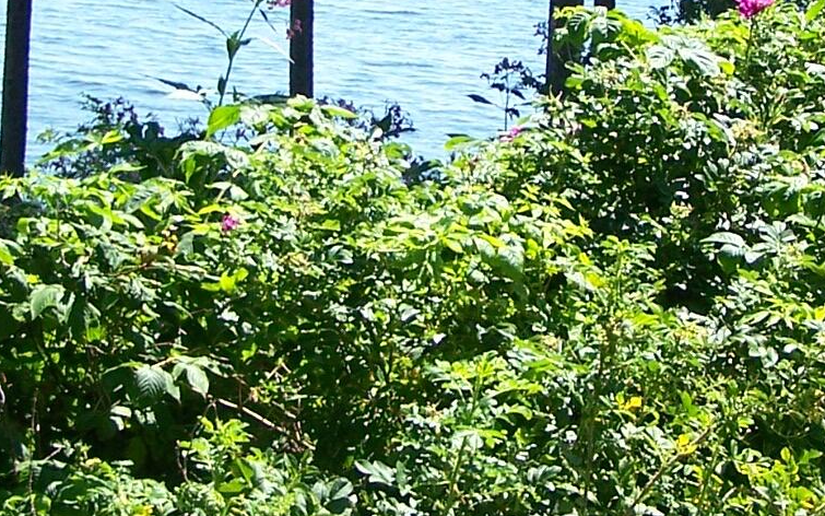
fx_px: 2766
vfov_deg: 10.6
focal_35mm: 123
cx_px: 566
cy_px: 90
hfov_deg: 16.9
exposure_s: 1/640
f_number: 2.8
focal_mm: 6.3
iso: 80
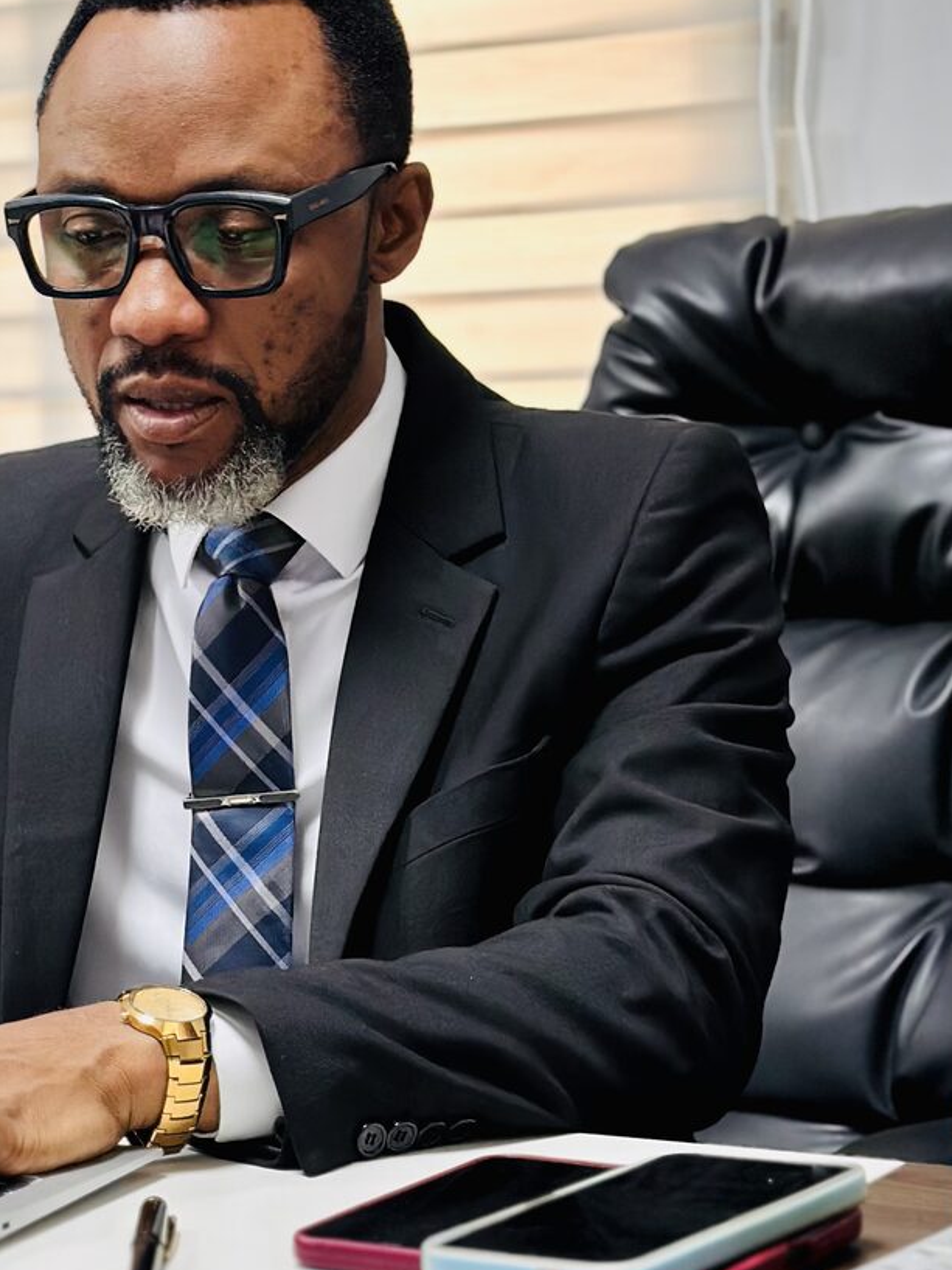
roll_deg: +1.4
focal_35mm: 94
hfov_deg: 15.6
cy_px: 796
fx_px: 3446
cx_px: 132
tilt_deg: -5.7
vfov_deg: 20.8
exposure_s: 1/60
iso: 125
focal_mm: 6.86
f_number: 1.78
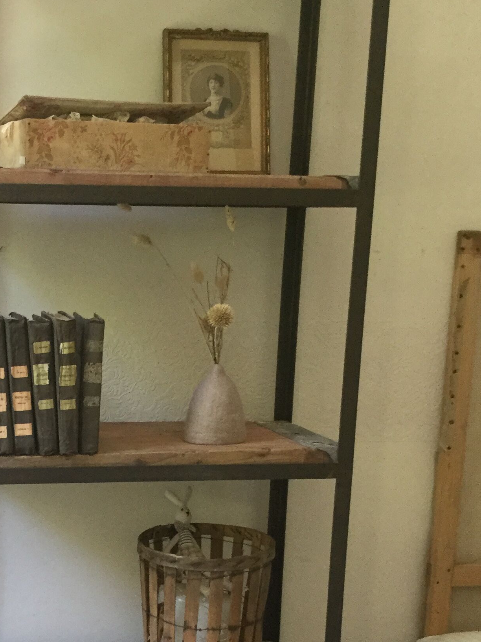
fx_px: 1149
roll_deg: -1.1
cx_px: 30
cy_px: 454
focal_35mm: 62
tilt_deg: -12.3
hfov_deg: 22.9
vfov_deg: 30.8
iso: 125
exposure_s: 1/33
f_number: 2.4
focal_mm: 3.3
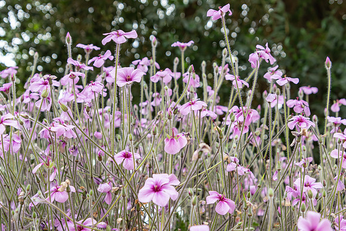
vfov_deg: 22.6
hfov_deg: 33.4
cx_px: 173
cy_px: 116
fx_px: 577
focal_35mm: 60
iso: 400
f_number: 5.6
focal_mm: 40
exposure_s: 1/160
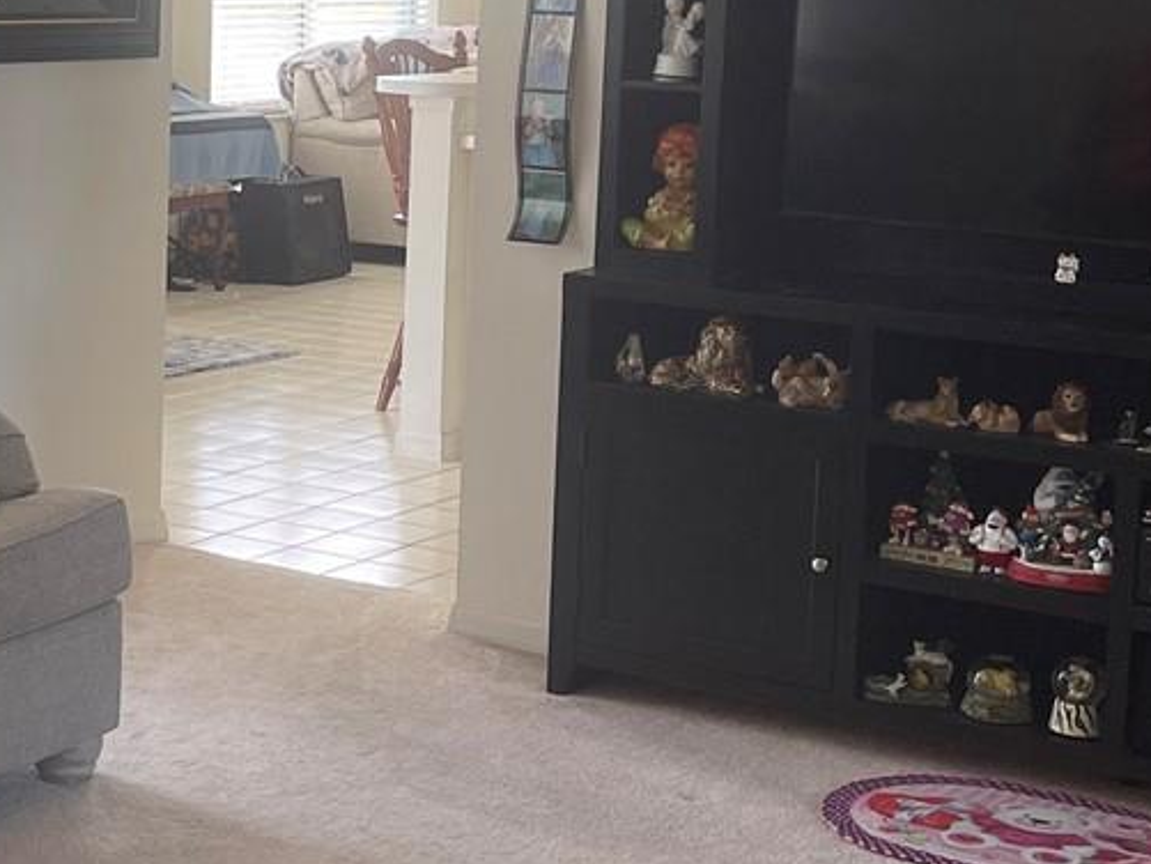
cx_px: 191
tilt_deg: -6.9
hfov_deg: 23.1
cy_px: 303
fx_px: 2760
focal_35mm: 83
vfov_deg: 17.7
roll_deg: -1.7
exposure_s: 1/121
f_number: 1.6
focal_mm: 4.2
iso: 80
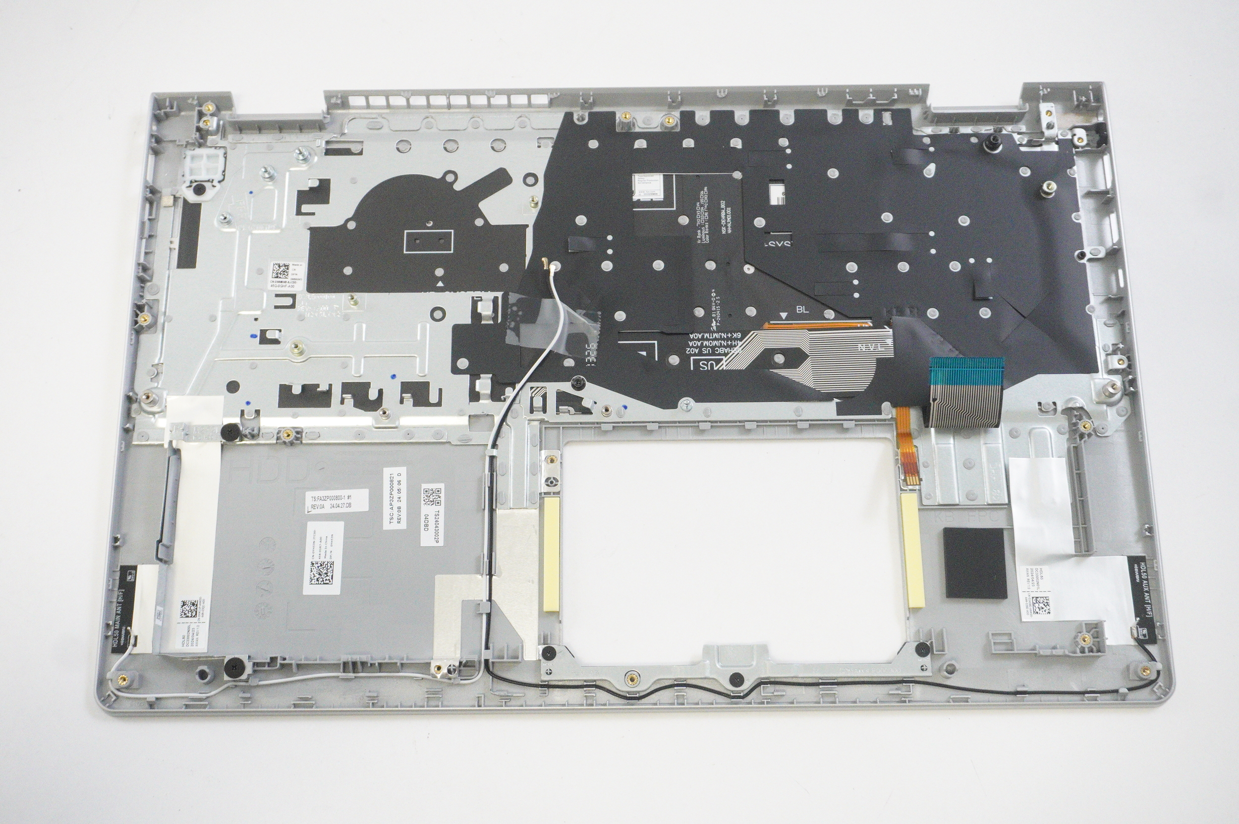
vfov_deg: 36.8
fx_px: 1238
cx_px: 620
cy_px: 412
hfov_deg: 53.2
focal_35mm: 36
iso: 6400
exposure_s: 1/250
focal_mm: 24
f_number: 5.6
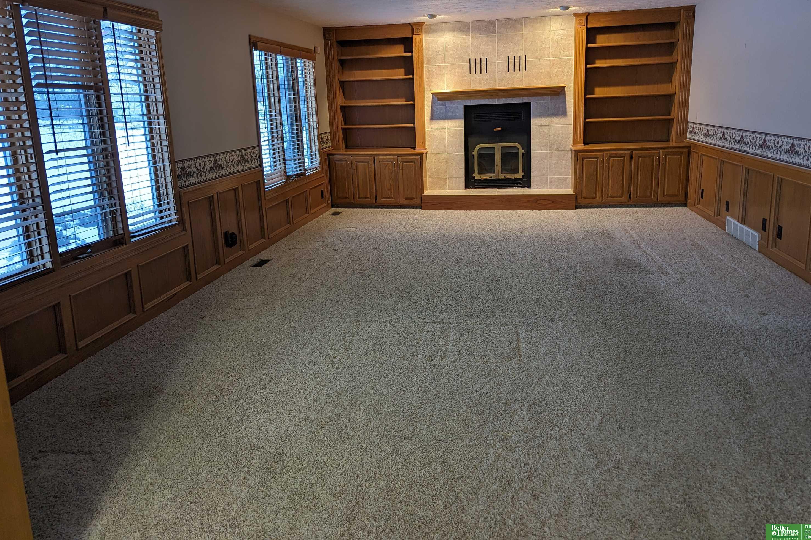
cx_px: 407
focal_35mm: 26
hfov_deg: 69.4
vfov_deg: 49.3
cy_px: 223
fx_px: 586
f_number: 1.85
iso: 76
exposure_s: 1/30
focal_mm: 6.81
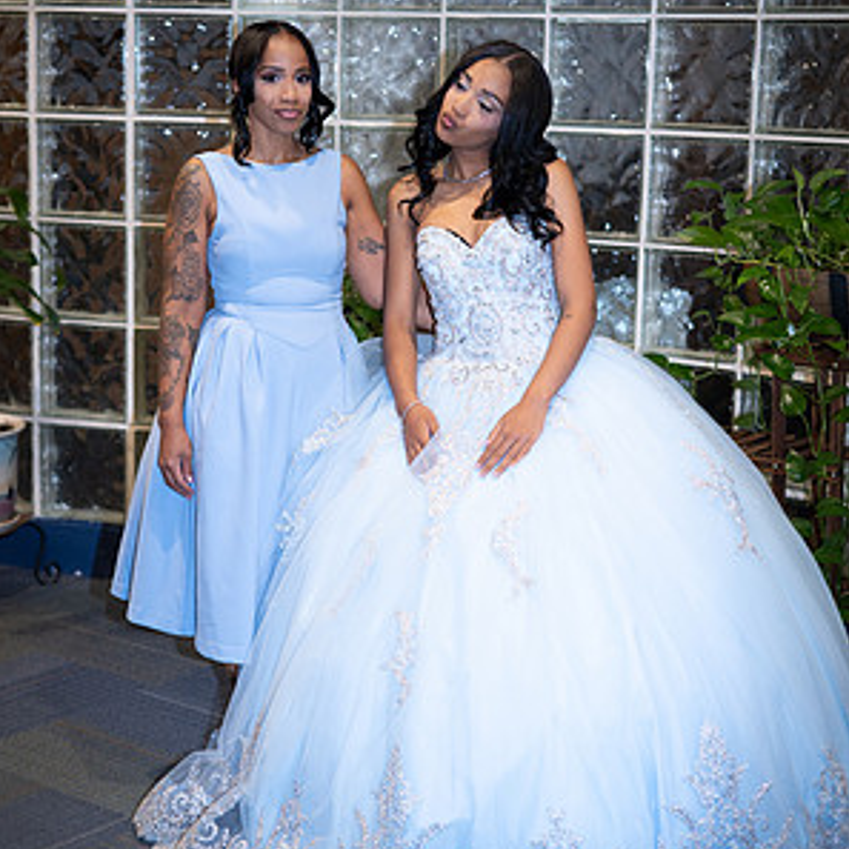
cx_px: 423
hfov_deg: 25.7
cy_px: 363
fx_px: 1859
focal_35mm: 67
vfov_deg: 25.7
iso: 640
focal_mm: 50
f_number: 1.8
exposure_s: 1/160
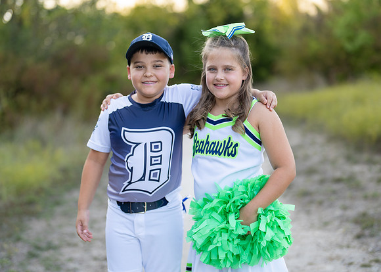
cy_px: 128
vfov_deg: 22.9
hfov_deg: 31.7
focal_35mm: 62
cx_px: 196
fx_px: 671
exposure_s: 1/1000
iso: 100
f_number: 1.2
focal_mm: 50
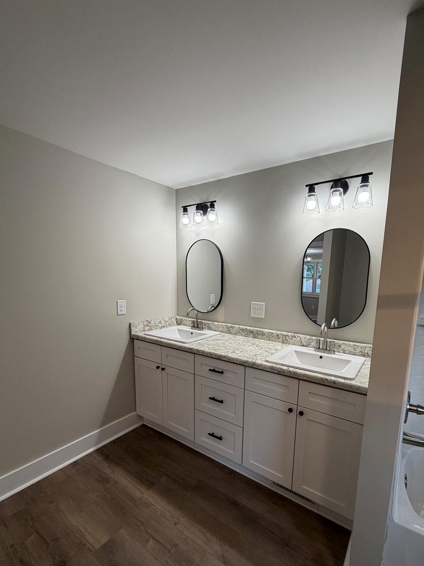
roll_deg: -1.8
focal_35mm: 16
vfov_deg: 94.0
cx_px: 238
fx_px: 261
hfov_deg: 77.8
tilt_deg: -9.3
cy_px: 320
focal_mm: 2.22
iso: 125
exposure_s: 1/120
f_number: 2.2
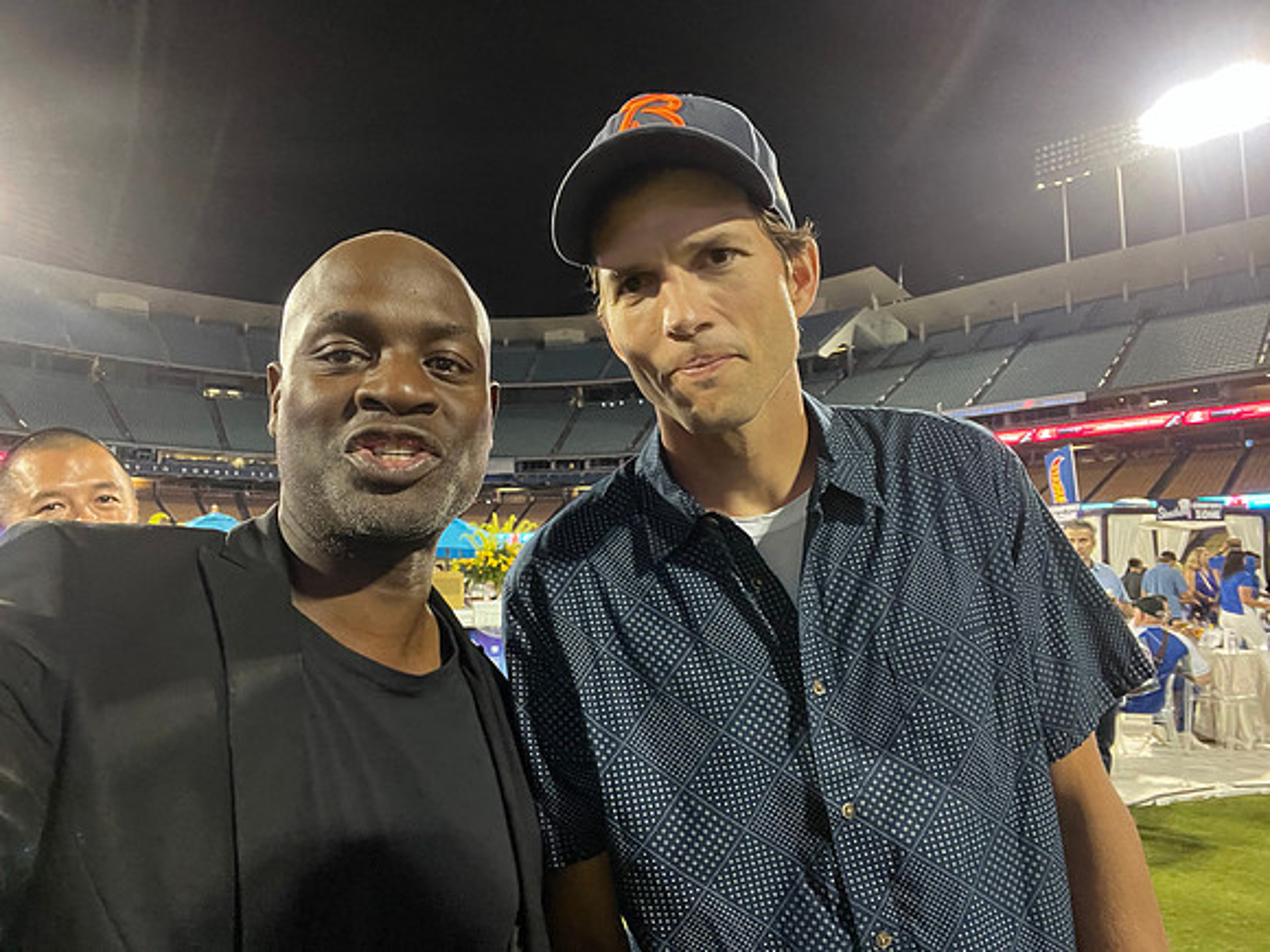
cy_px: 476
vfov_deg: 58.9
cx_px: 635
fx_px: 844
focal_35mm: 23
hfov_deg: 73.9
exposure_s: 1/40
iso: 250
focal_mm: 2.71
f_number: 2.2
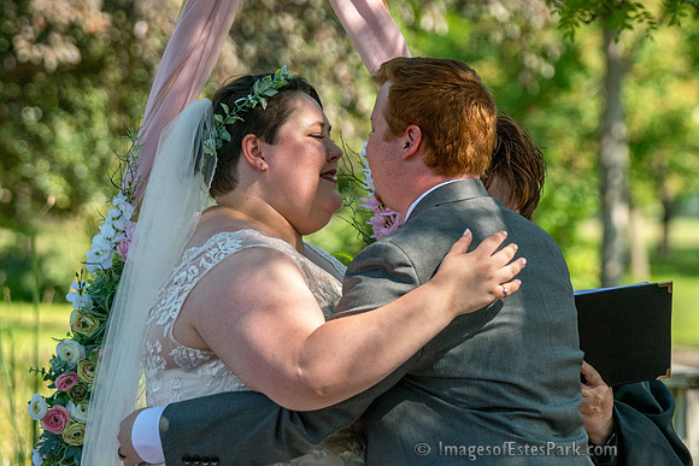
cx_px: 350
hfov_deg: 11.4
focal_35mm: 180
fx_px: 3496
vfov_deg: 7.6
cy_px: 233
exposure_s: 1/1250
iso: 500
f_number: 5.6
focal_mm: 180
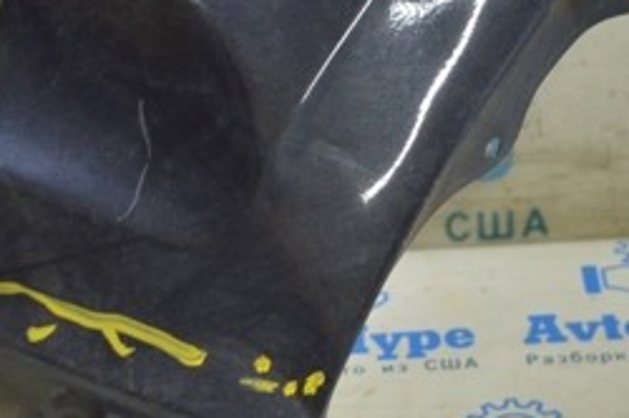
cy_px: 296
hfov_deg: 20.3
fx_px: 1745
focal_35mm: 100
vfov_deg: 13.6
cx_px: 156
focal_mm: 26
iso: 400
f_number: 5.6
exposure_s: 1/20
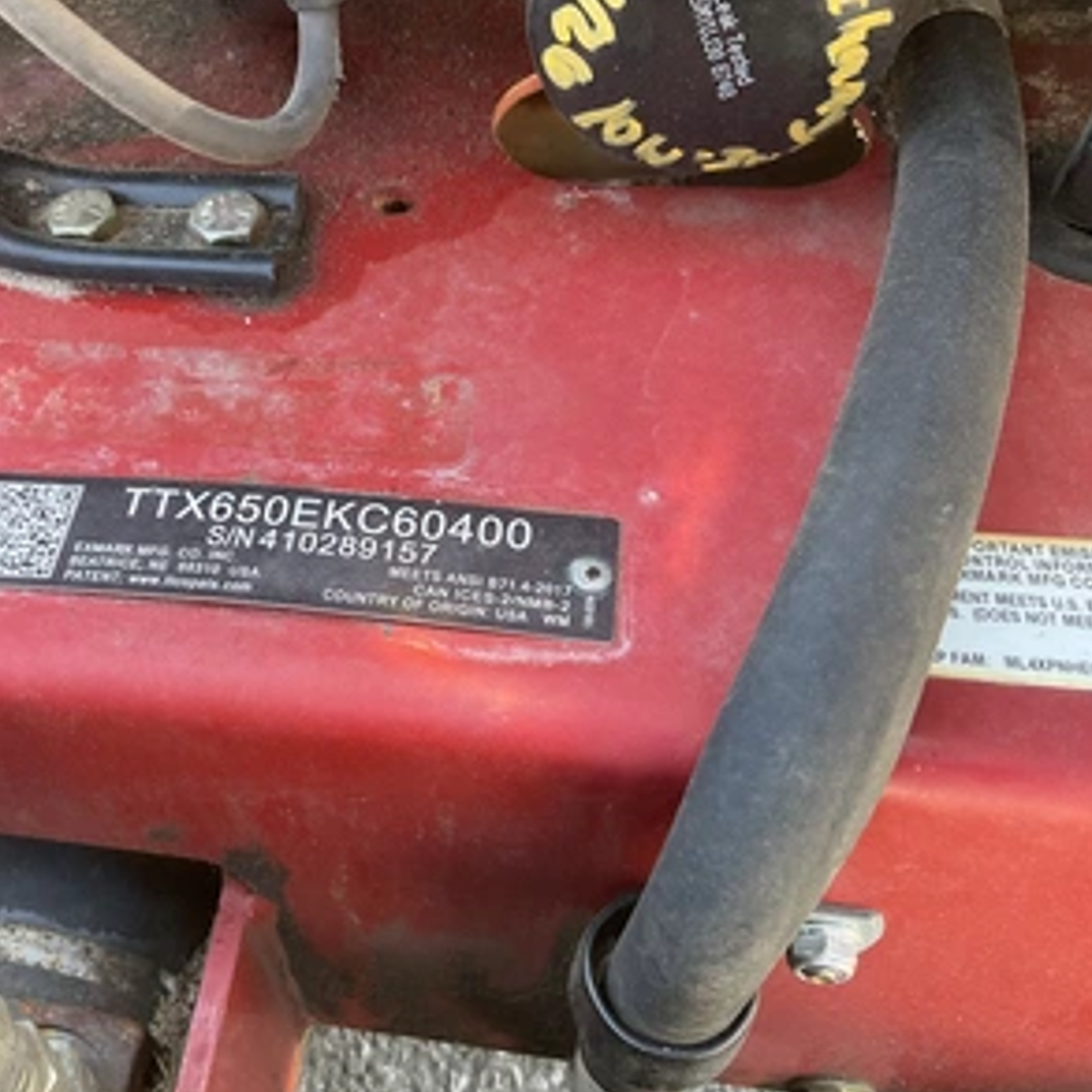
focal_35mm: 35
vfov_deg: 47.2
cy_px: 544
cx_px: 354
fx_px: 1249
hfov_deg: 46.4
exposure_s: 1/106
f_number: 1.8
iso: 64
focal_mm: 3
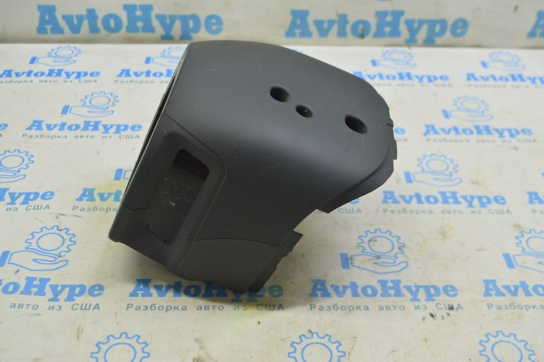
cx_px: 272
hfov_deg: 43.6
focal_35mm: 45
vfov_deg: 29.8
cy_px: 181
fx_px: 679
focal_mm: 30
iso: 400
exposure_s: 1/20
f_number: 5.6
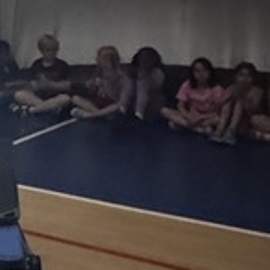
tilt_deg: -8.0
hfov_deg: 17.4
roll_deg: +2.2
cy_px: 52
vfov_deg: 19.7
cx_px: -168
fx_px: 768
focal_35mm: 87
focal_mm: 2.22
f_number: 2.2
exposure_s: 1/30
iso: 2000
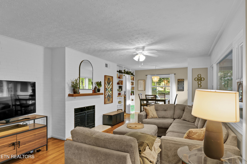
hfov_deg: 84.6
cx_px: 124
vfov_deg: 62.4
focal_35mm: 20
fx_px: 136
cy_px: 82
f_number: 8
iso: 125
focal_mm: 13.2
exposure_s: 1/1.25
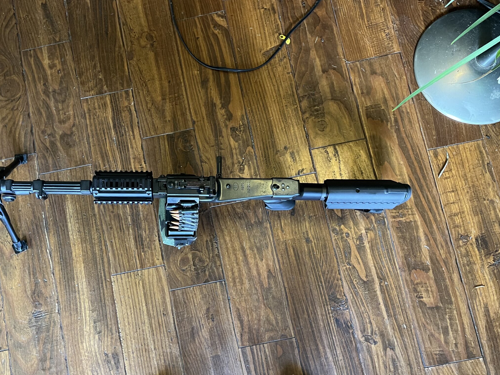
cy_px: 202
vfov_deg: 42.9
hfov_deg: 54.7
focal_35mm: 33
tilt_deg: -81.3
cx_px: 185
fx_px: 477
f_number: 1.5
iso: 500
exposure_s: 1/60
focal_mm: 5.7
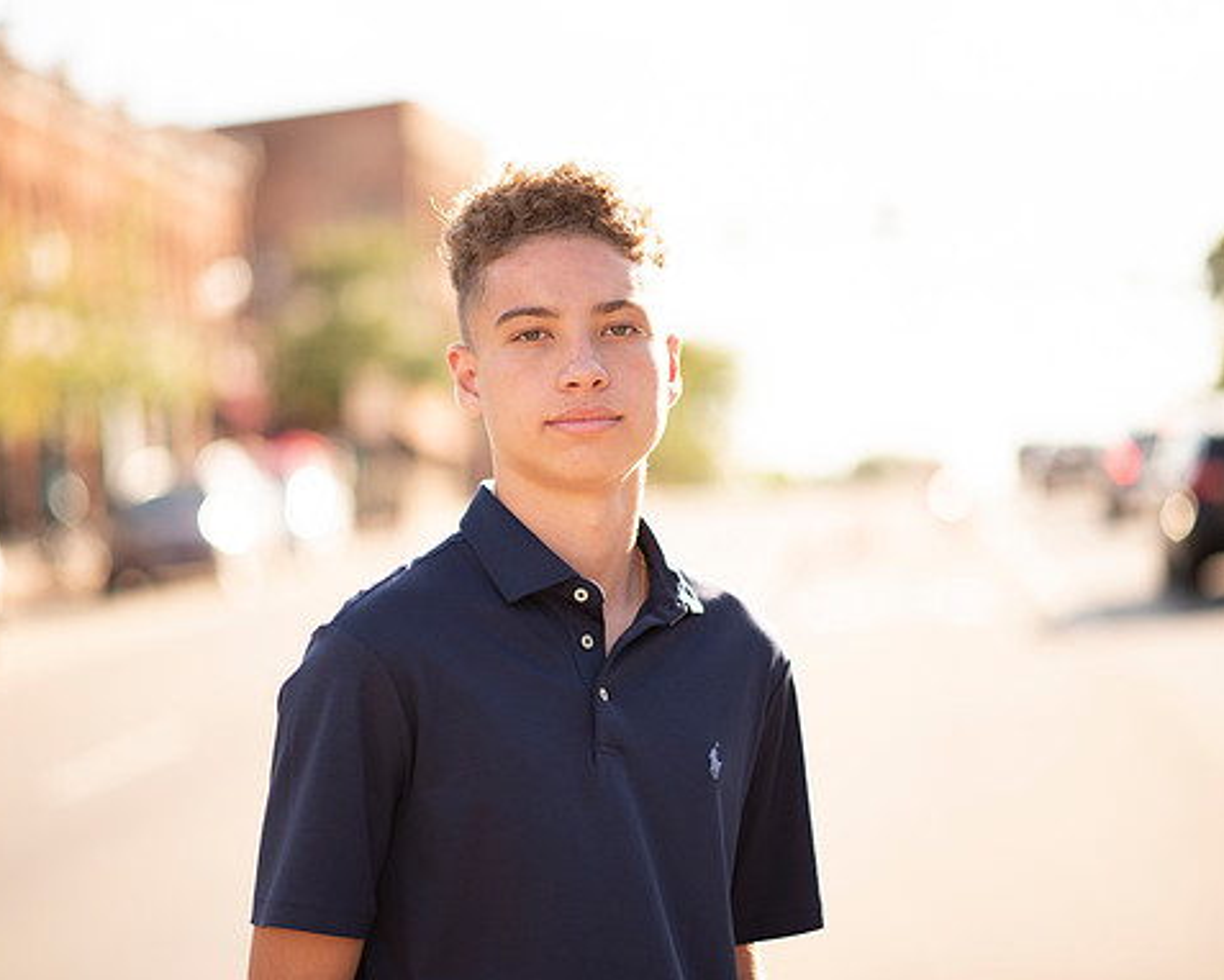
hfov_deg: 19.7
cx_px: 547
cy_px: 494
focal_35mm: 97
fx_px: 3515
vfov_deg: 15.9
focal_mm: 85
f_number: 1.8
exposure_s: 1/1600
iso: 125
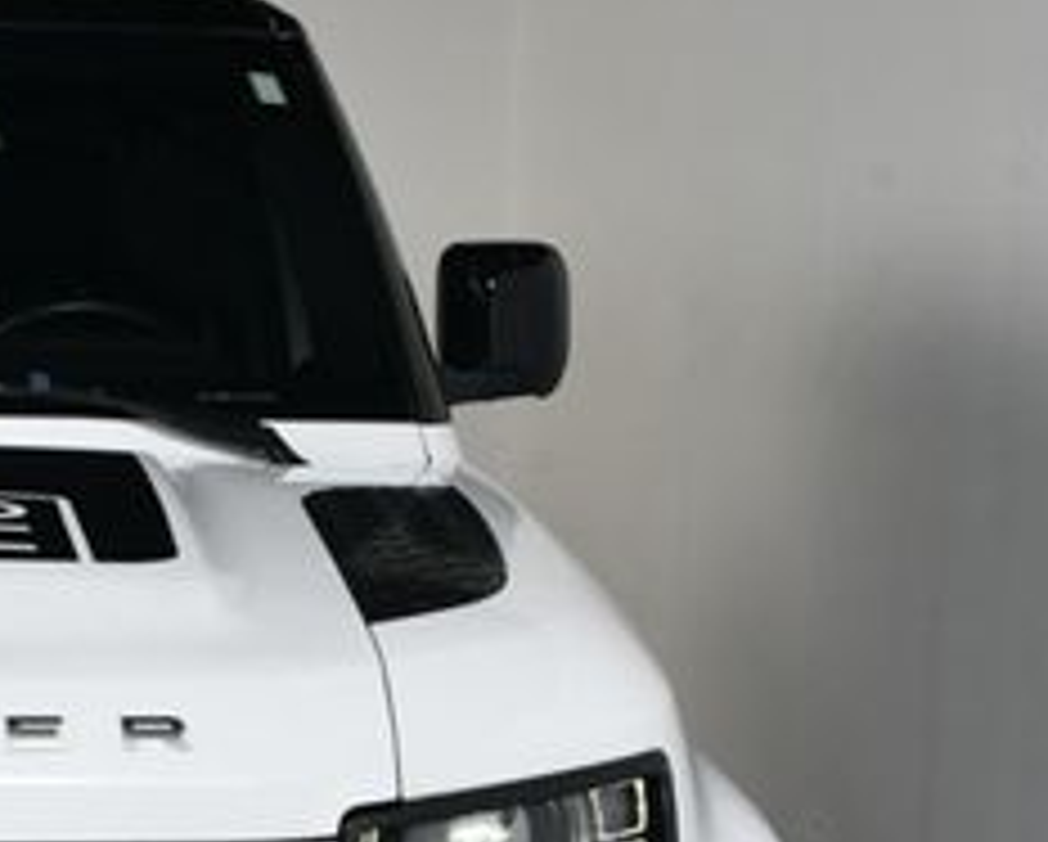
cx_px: -274
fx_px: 3199
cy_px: 869
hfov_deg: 17.6
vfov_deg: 14.7
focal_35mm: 103
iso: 100
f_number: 13
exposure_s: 1/160
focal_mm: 27
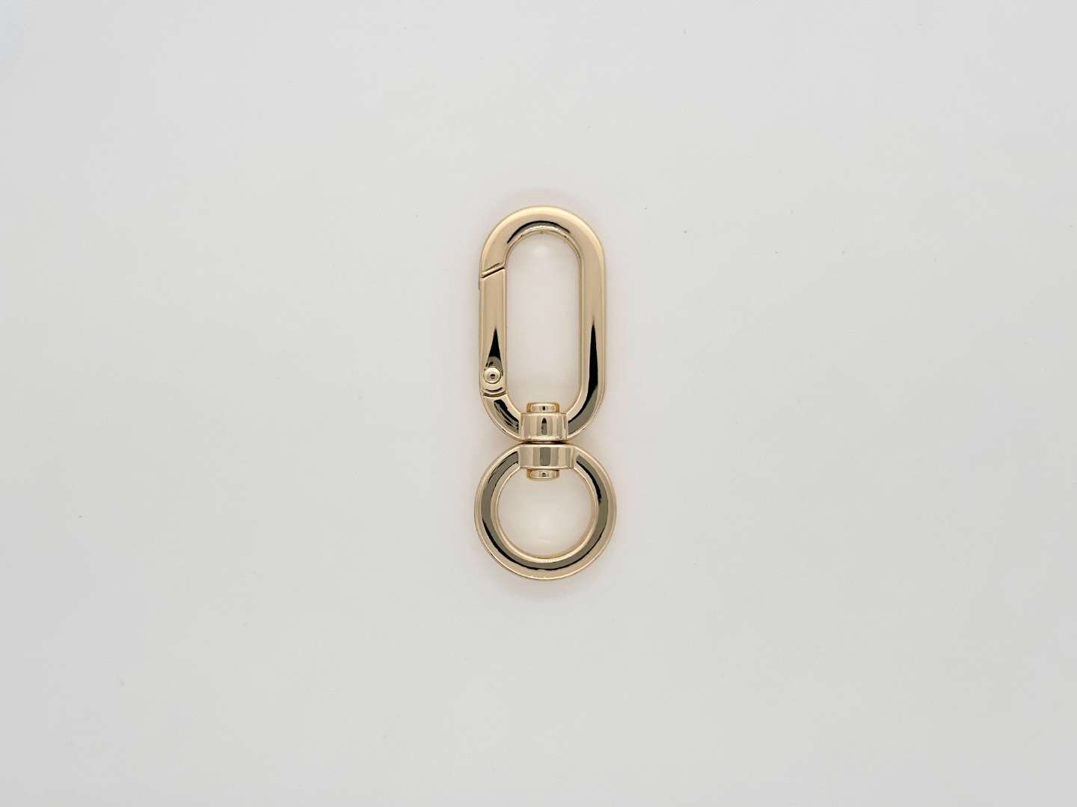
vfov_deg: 30.3
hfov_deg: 39.7
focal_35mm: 48
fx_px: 1493
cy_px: 404
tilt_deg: -87.4
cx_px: 538
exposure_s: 1/2252
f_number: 1.78
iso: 64
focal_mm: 6.86
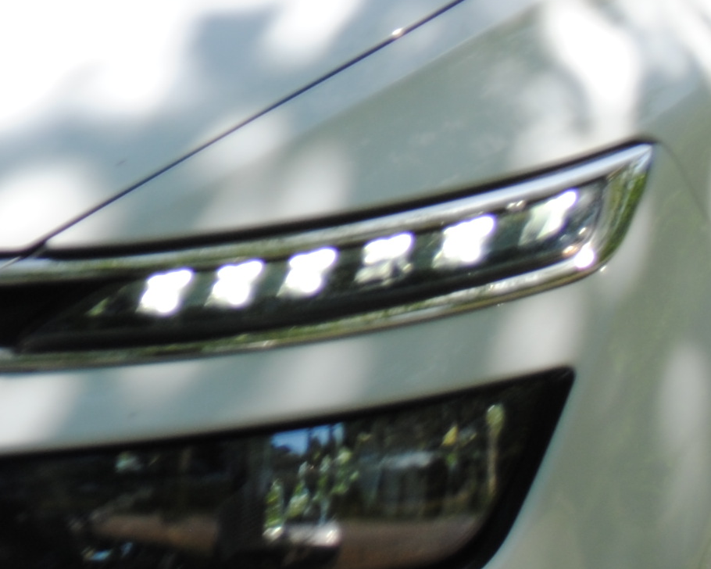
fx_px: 4545
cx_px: -231
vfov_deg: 7.0
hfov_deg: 8.8
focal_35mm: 216
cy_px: -324
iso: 100
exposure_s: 1/250
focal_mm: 36
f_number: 8
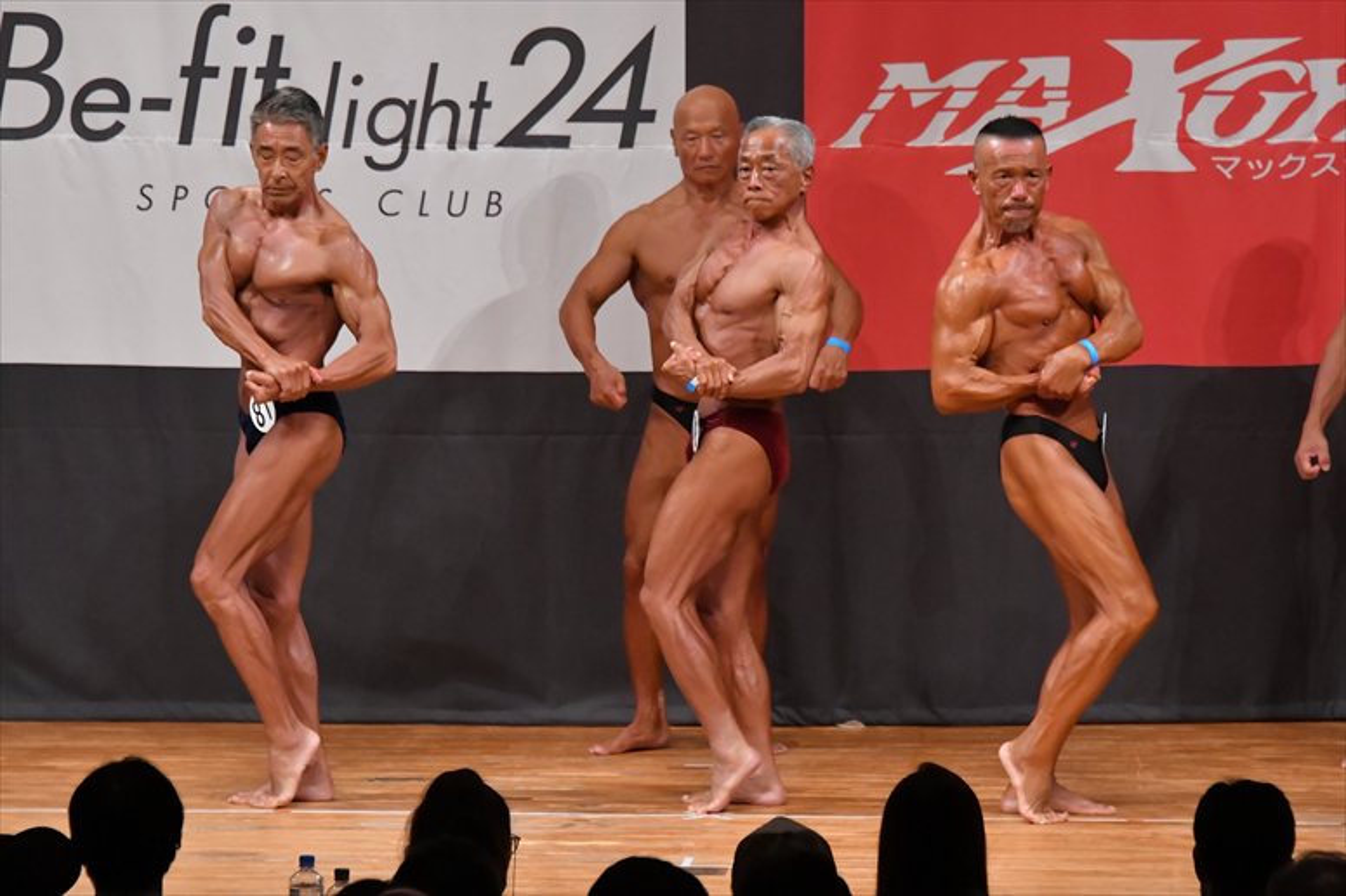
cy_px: 448
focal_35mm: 270
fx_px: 10090
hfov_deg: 7.6
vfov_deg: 5.1
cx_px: 673
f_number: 5.6
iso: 7200
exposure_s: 1/400
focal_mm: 180
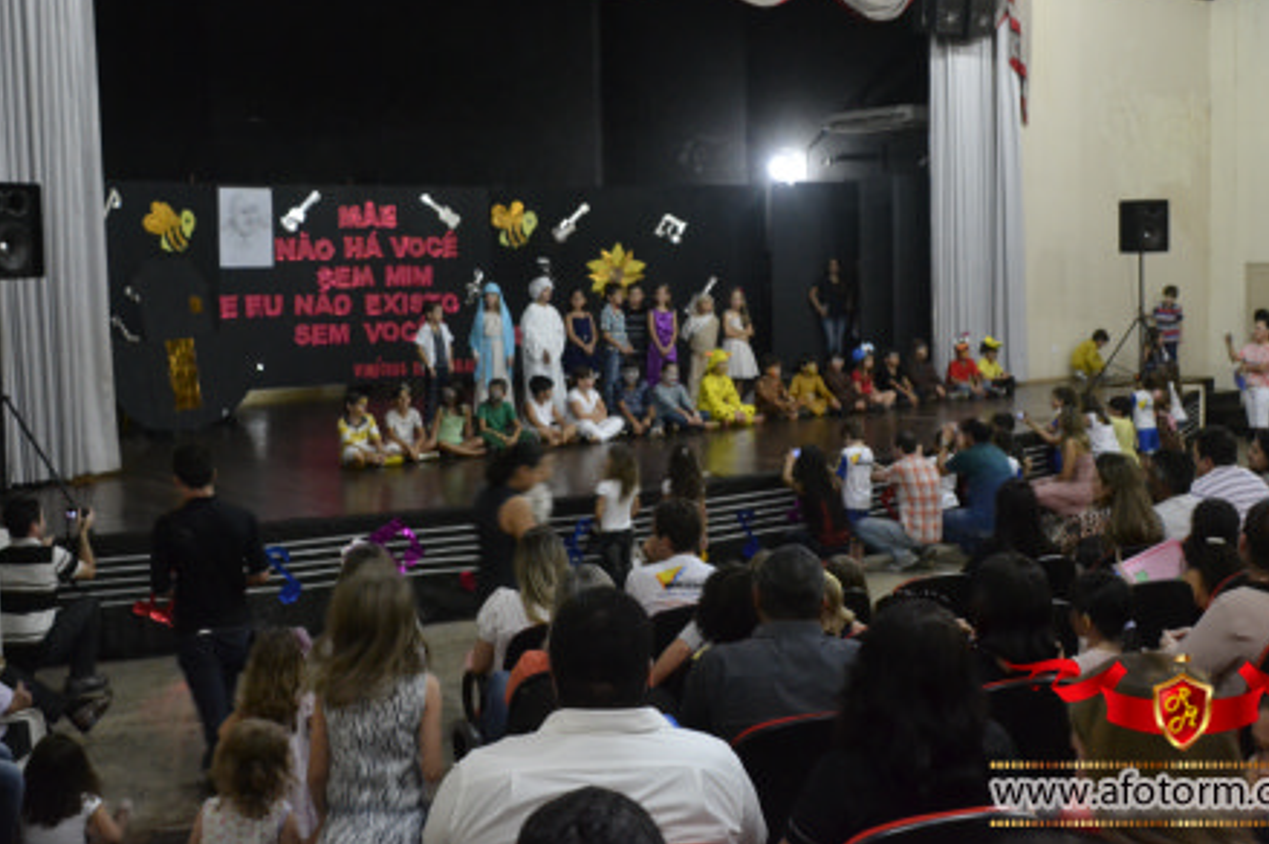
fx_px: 1444
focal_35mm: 41
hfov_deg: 47.4
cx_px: 688
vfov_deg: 32.5
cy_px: 371
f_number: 4.5
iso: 3200
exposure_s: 1/25
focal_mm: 24
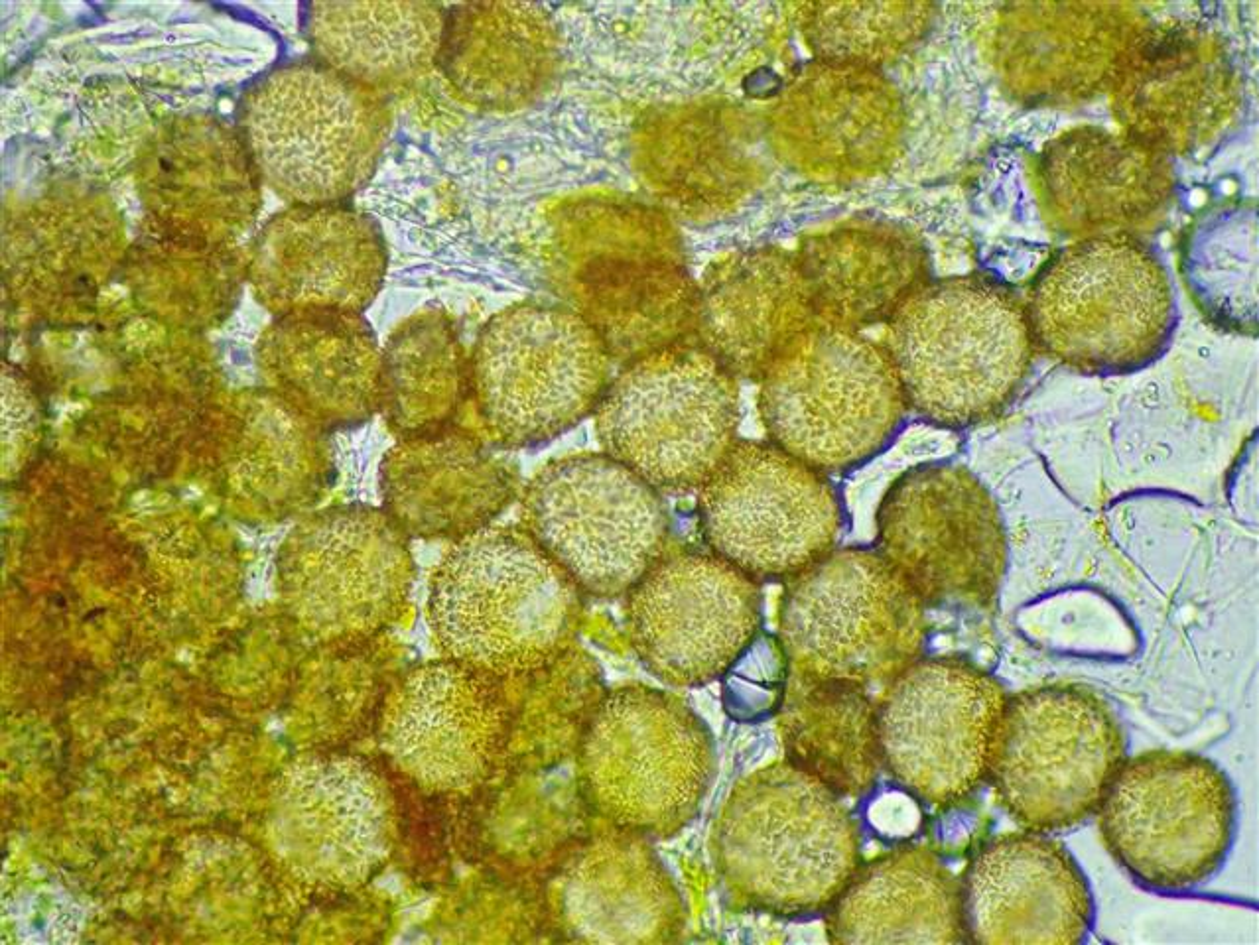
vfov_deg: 19.9
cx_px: 630
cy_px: 472
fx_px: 2693
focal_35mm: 74
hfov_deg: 26.3
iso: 800
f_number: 4.2
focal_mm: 13.47
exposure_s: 1/50
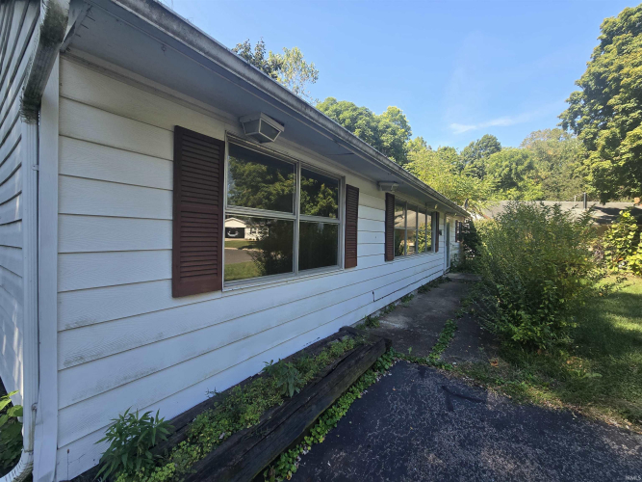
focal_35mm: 13
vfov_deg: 89.9
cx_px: 321
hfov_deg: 106.2
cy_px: 241
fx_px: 241
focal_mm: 2.2
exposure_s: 1/542
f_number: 2.2
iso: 50
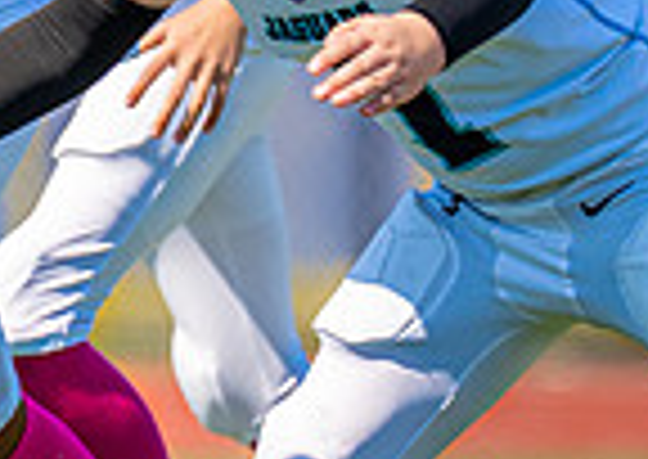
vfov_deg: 1.1
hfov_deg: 1.5
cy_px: 171
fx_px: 24225
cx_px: 130
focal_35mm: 1320
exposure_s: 1/2000
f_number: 2.8
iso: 100
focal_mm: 200
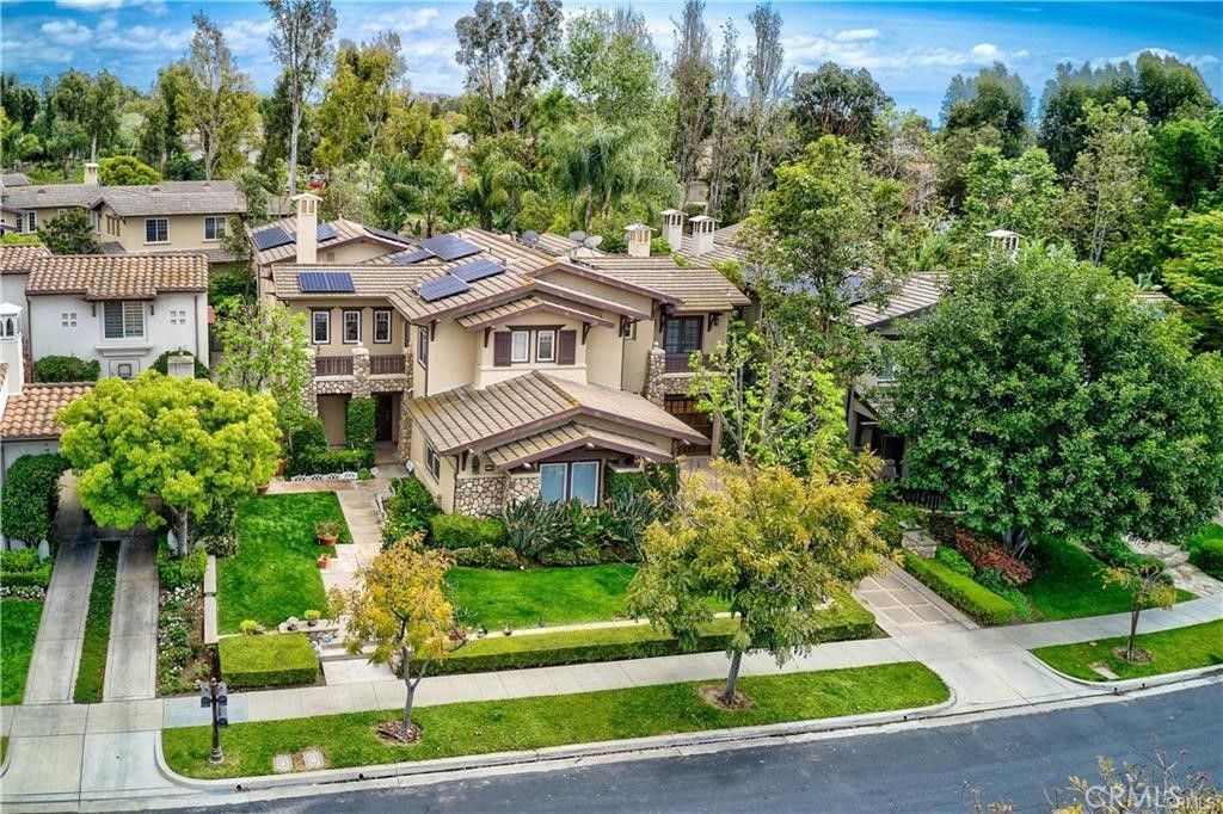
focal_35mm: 28
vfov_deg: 46.4
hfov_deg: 65.5
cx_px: 612
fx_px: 951
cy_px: 407
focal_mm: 10.3
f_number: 4.5
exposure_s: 1/200
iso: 100
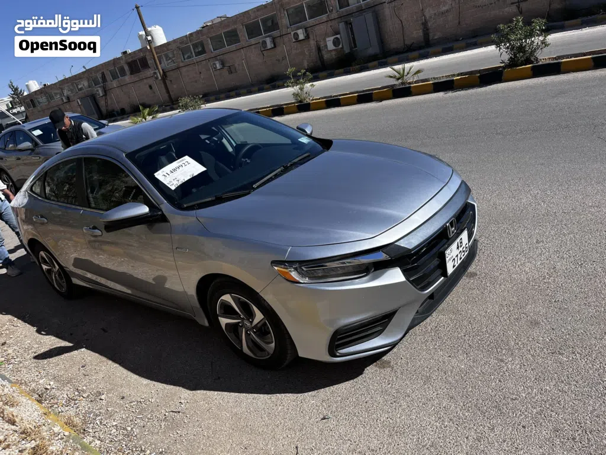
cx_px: 303
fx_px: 455
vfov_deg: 53.1
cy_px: 228
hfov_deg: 67.3
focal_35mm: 26
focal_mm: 5.1
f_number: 1.6
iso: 50
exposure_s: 1/3623
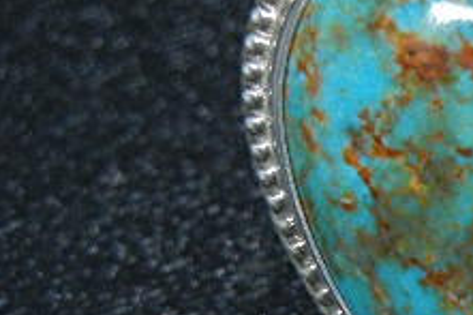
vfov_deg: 7.7
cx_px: 563
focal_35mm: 178
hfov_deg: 11.3
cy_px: 204
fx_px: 2337
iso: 402
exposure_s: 1/30
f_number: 8
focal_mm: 10.6
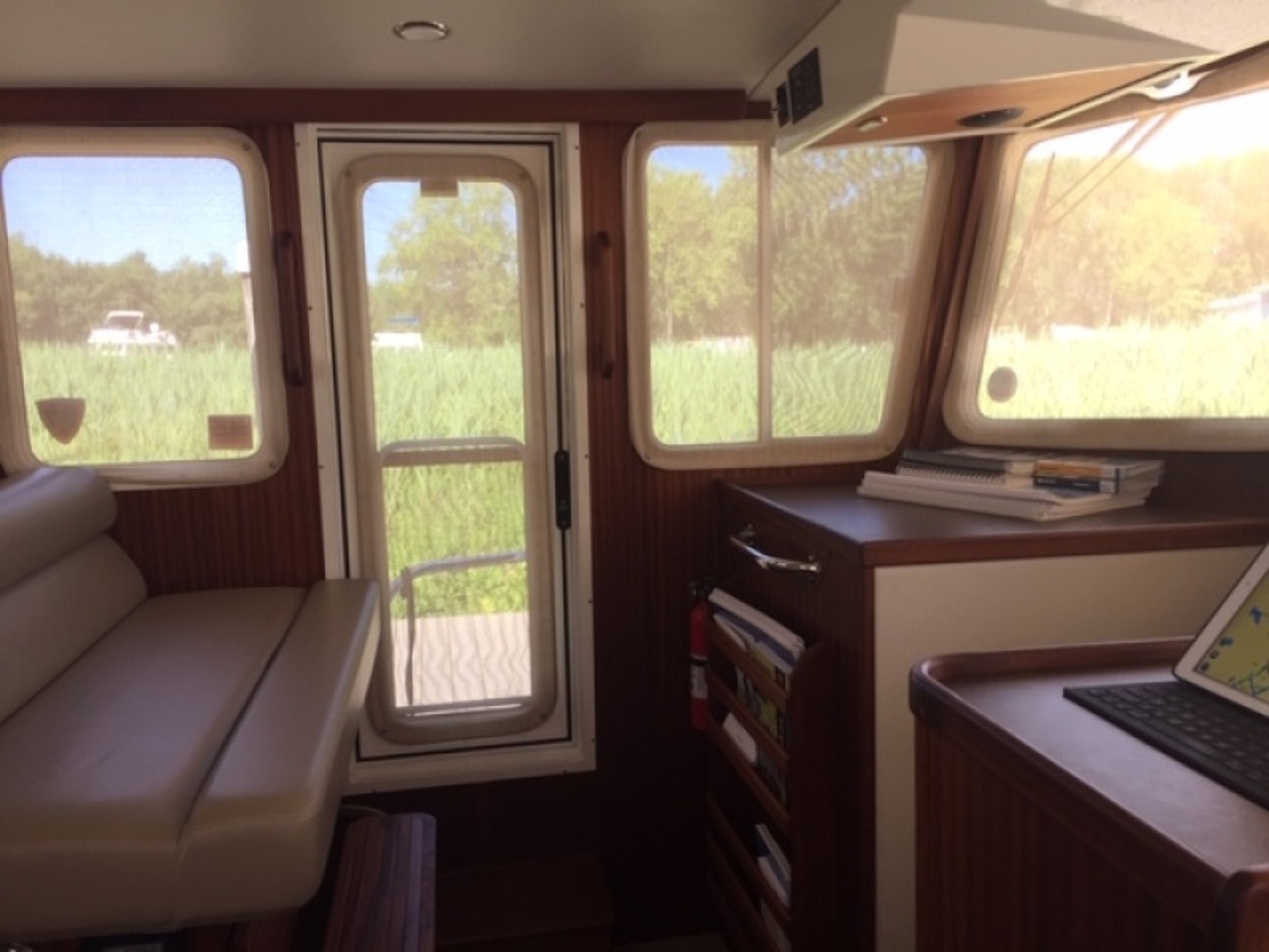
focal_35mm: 29
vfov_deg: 48.2
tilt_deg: -6.2
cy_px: 476
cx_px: 634
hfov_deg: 61.7
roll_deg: -0.1
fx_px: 1063
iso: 32
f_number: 2.2
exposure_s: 1/40
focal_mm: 4.15
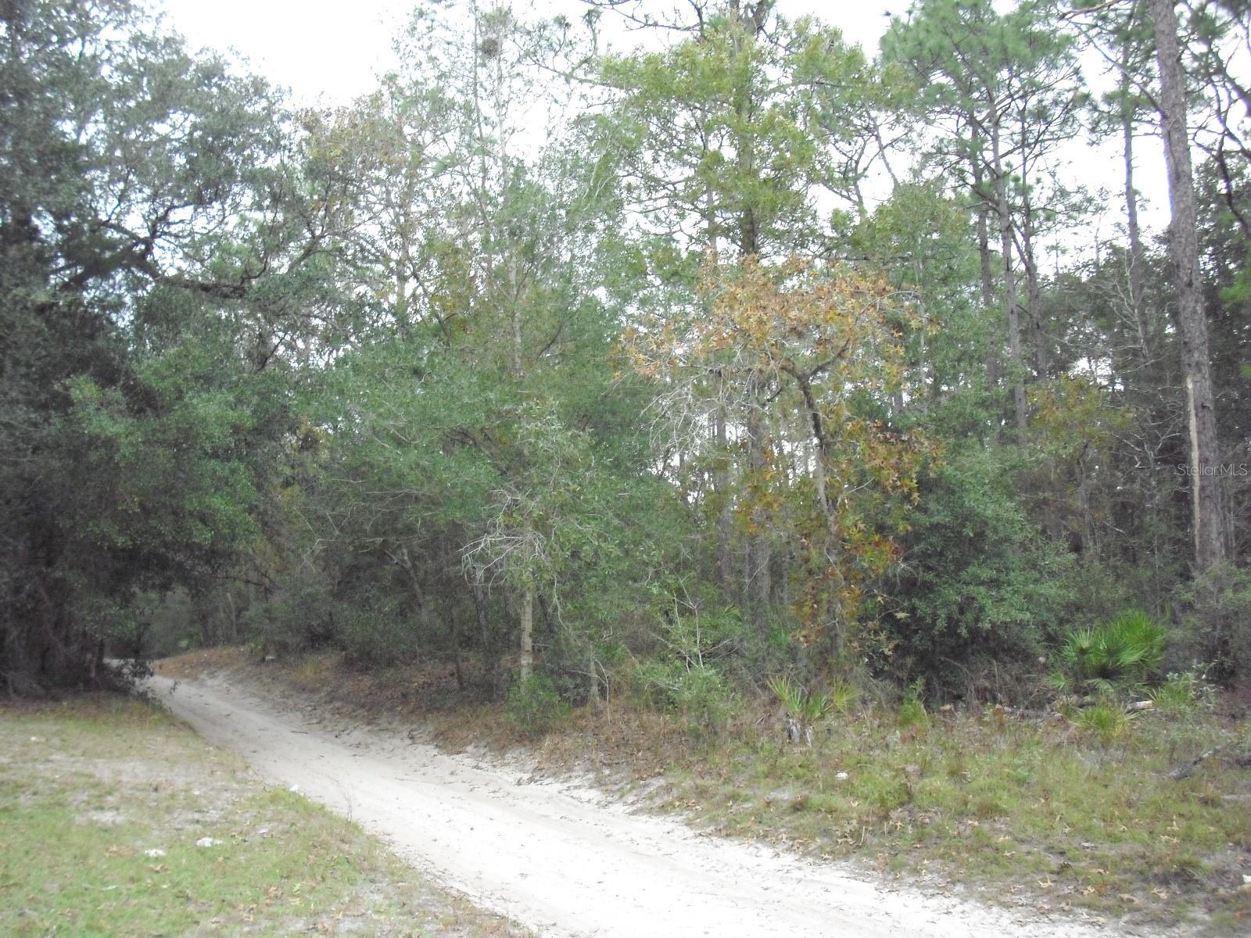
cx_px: 626
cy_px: 469
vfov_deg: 37.7
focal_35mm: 38
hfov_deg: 49.0
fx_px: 1373
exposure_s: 1/100
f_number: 2.8
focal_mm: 6.2
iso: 200
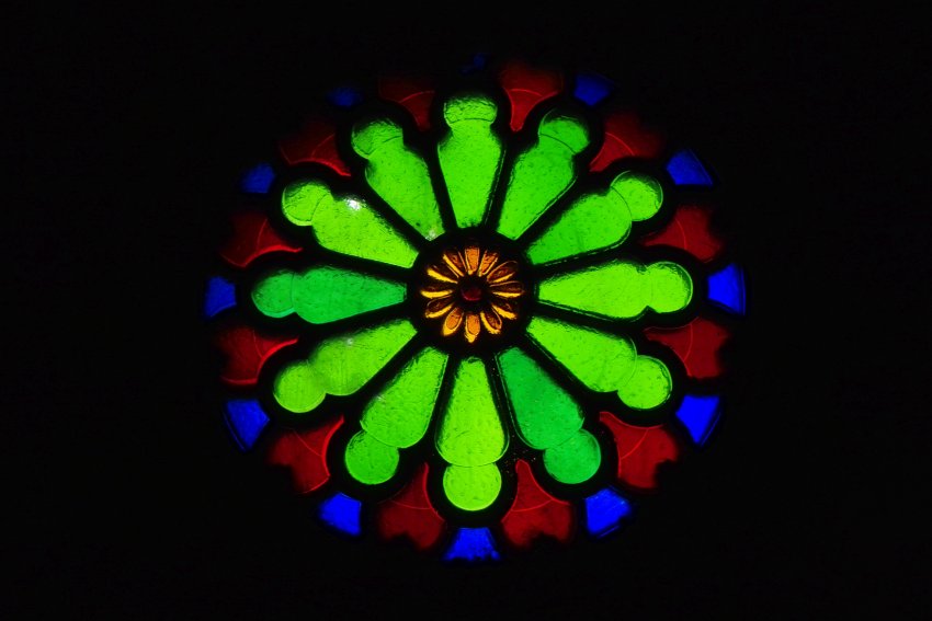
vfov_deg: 32.6
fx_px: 1062
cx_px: 466
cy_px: 310
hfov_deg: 47.4
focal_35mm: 41
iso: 200
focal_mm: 24
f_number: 7.1
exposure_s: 1/100
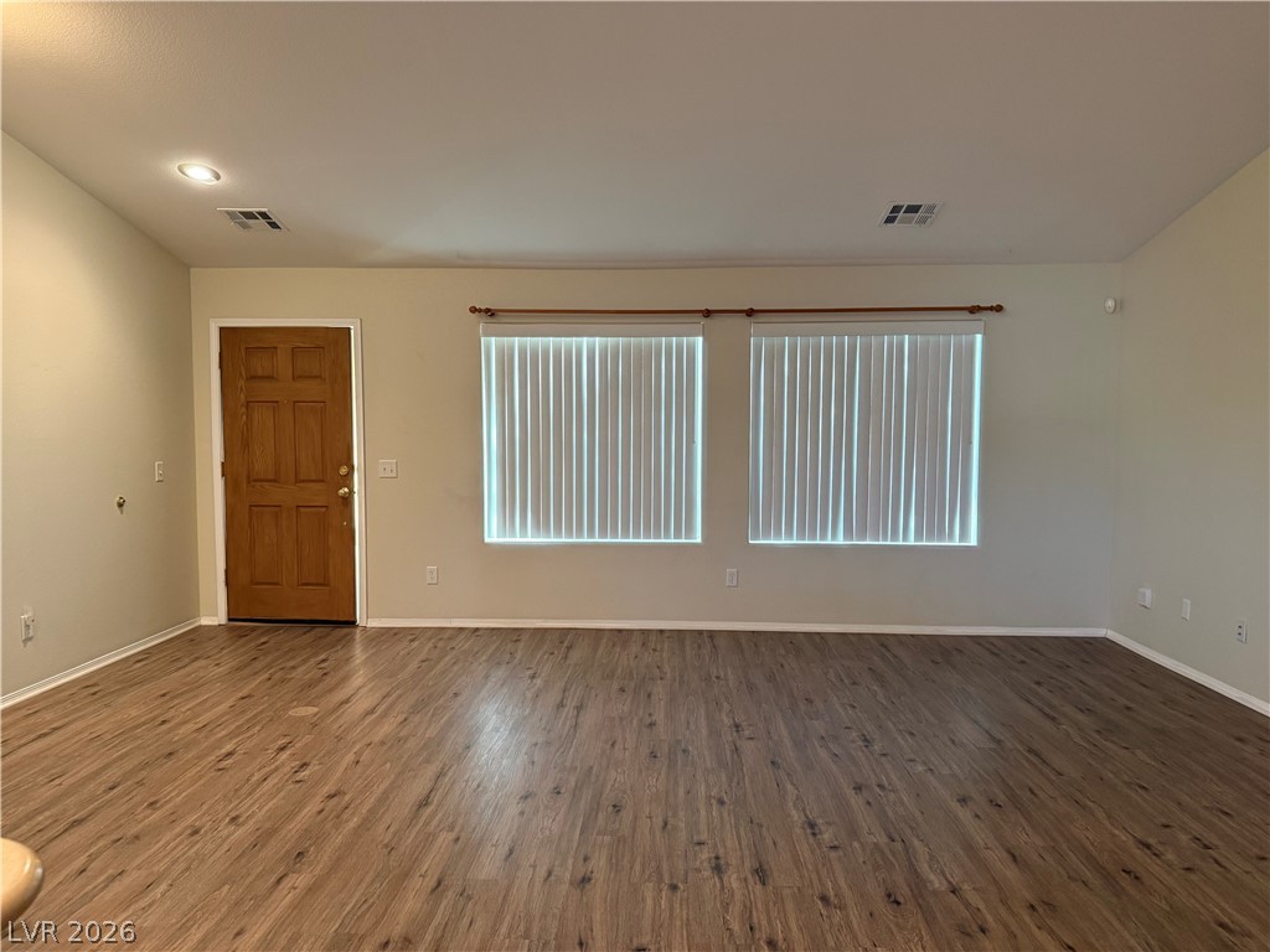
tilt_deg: -3.7
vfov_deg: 56.8
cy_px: 476
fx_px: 881
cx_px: 635
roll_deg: -0.6
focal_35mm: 24
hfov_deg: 71.6
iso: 400
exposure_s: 1/60
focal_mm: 6.76
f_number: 1.78
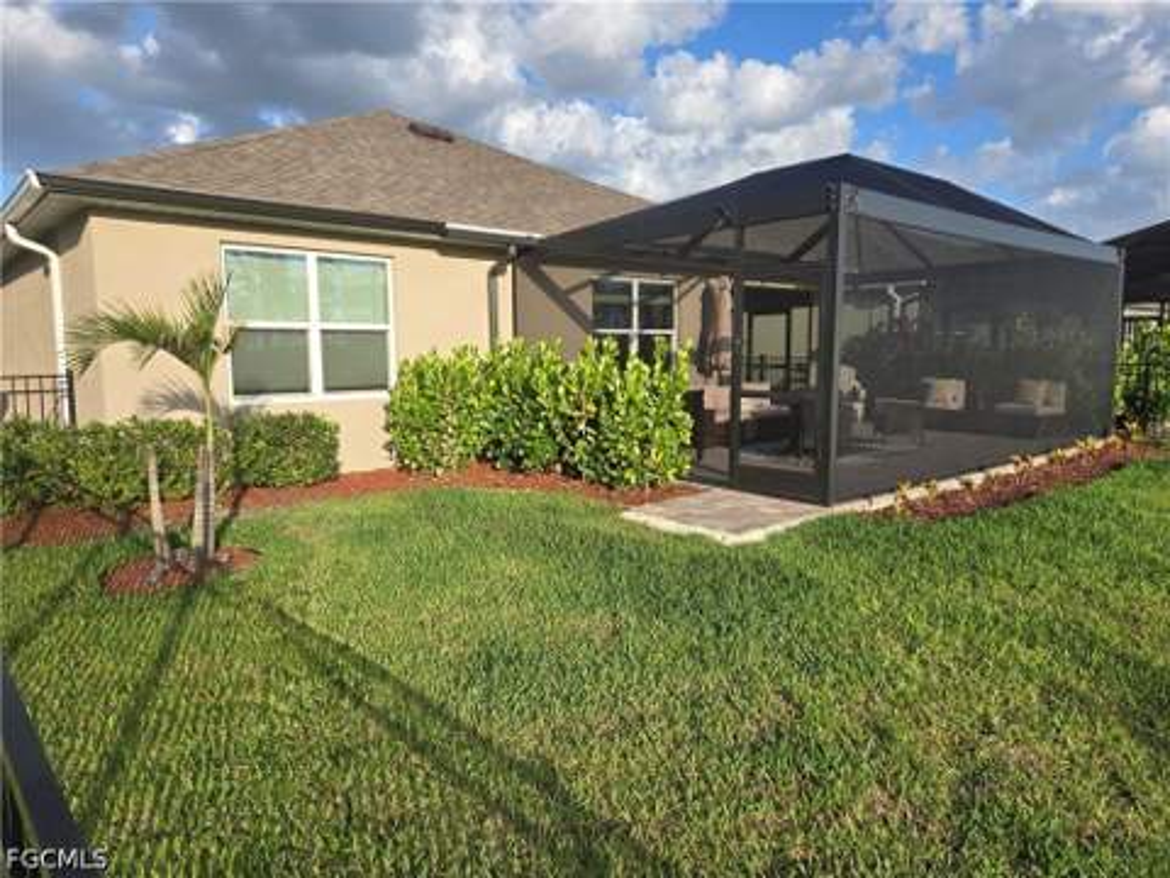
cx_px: 585
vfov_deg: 58.9
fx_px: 777
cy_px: 439
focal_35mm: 23
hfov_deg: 73.9
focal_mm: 5.4
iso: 64
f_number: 1.8
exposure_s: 1/2921
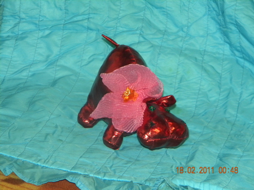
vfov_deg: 10.0
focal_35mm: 148
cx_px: 127
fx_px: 1087
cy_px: 95
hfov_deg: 13.3
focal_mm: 26.8
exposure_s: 1/30
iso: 400
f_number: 5
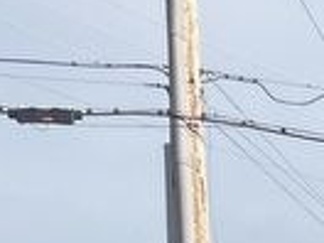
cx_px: 972
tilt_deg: -1.2
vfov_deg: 8.7
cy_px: 525
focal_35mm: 158
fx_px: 1479
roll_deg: +1.0
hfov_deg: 9.7
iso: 50
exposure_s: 1/3623
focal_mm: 5.96
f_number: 1.6
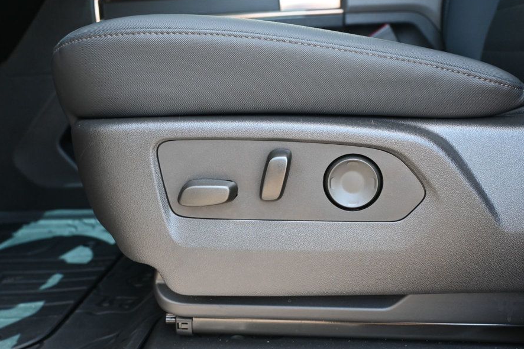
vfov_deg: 35.7
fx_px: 543
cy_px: 174
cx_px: 292
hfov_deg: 51.4
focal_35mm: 37
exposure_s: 1/125
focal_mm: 21.5
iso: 800
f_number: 4
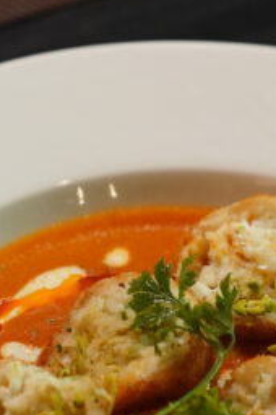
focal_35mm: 342
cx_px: 189
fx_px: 3933
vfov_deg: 6.0
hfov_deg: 4.0
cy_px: 7
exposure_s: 1/320
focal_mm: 85
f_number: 3.2
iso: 1600
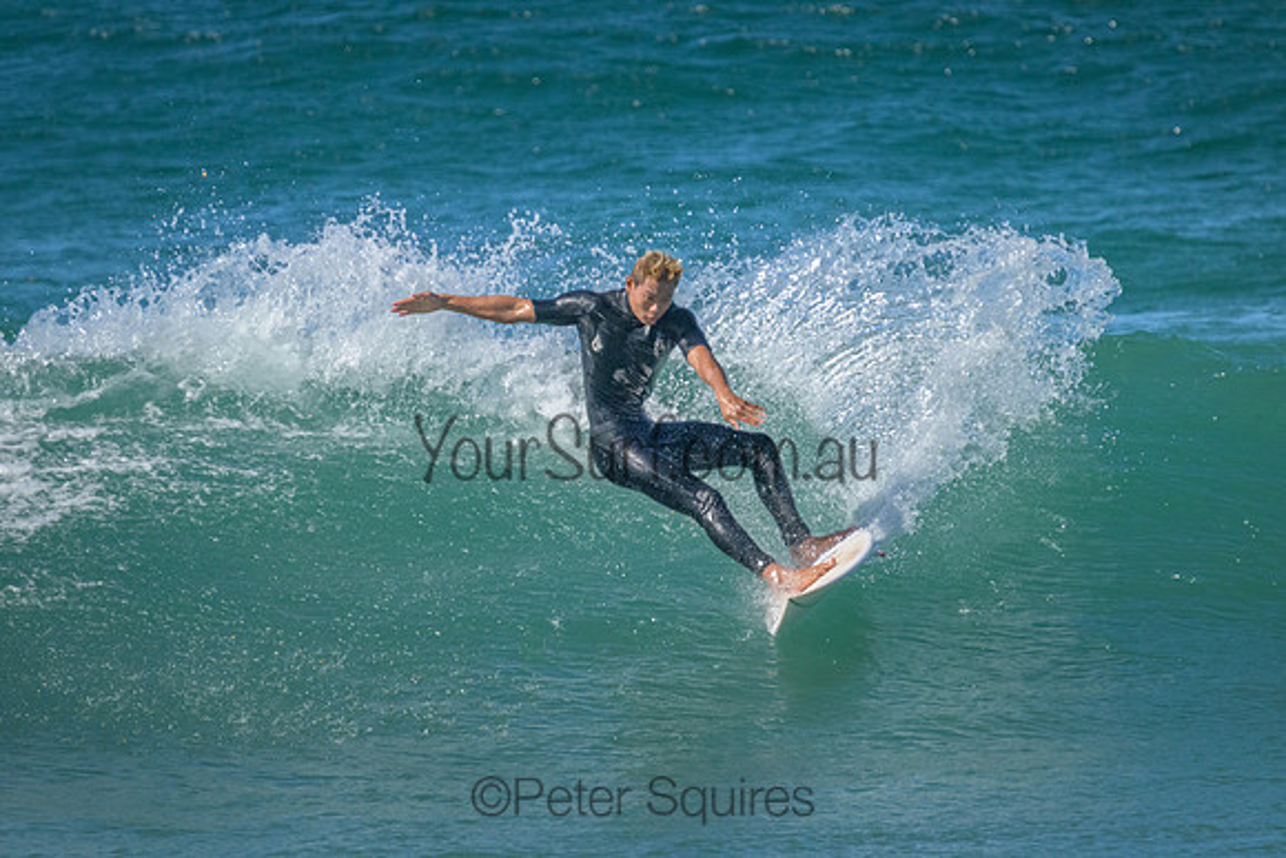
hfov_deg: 2.6
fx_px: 28583
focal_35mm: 800
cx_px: 643
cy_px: 429
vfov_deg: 1.7
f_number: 11
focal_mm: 800
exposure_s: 1/2000
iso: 3600
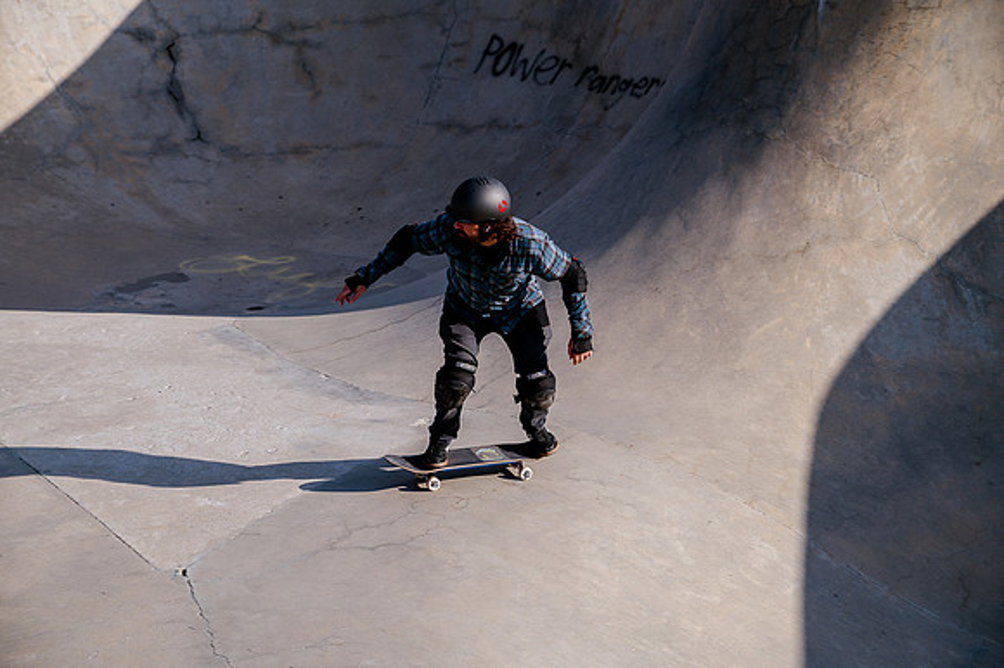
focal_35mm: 86
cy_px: 334
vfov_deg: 15.9
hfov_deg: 23.7
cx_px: 502
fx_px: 2397
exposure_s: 1/640
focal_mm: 86
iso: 200
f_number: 7.1
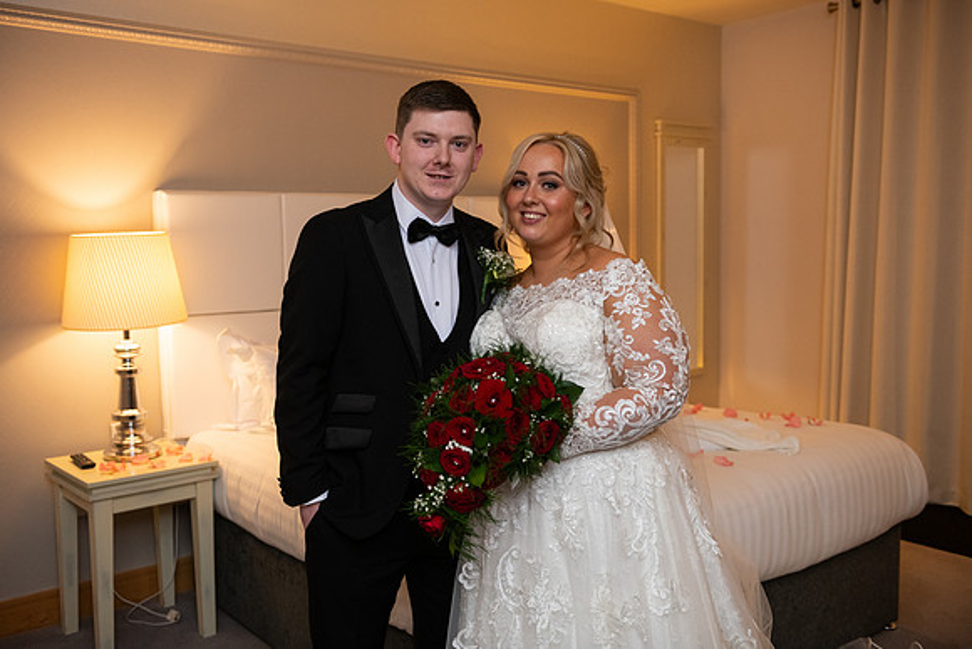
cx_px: 486
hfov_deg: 55.8
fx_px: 918
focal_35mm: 34
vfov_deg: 38.9
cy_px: 324
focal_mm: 34
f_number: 3.5
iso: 800
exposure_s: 1/160
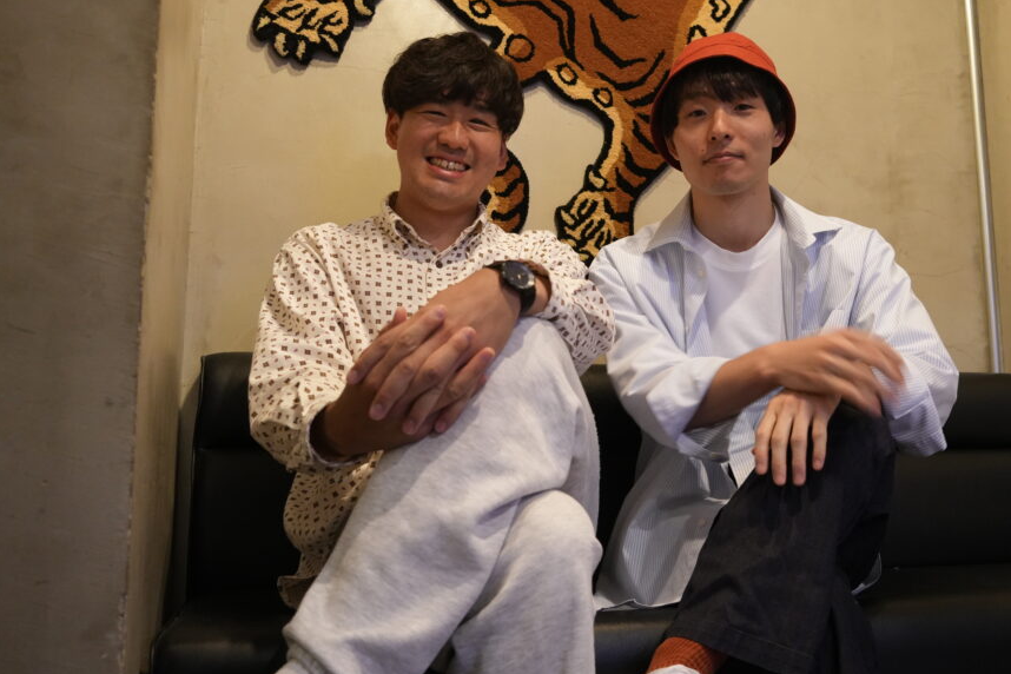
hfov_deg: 51.6
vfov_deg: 35.9
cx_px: 599
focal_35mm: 37
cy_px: 326
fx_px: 1039
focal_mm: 31
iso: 4000
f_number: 4.5
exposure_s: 1/40
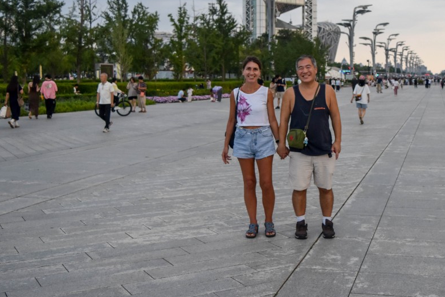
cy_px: 103
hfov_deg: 40.9
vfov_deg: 28.1
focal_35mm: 48
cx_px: 295
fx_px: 590
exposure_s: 1/1000
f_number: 4
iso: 720
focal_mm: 23
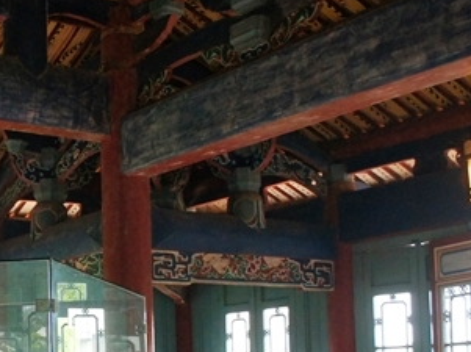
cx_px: 97
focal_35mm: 69
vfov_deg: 21.0
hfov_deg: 27.6
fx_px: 938
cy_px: 287
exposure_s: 1/160
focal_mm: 18
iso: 1250
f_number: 4
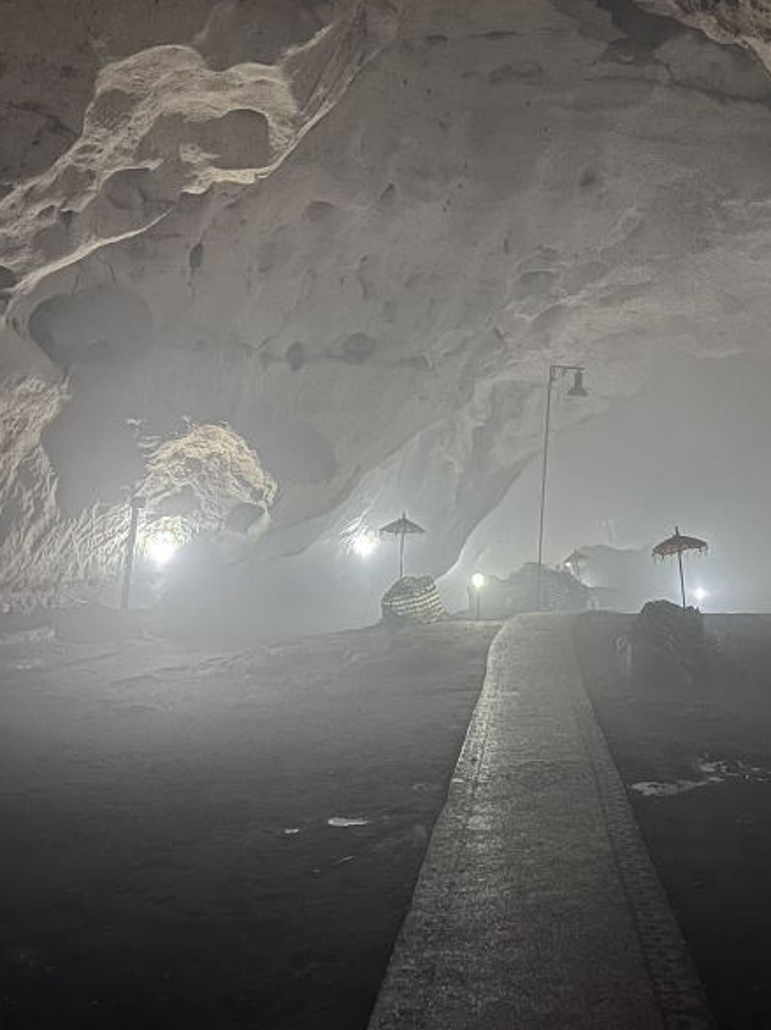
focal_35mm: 40
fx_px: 1189
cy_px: 395
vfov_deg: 46.5
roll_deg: -0.1
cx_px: 527
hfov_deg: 35.5
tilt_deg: +6.9
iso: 500
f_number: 1.6
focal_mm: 5.1
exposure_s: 1/10
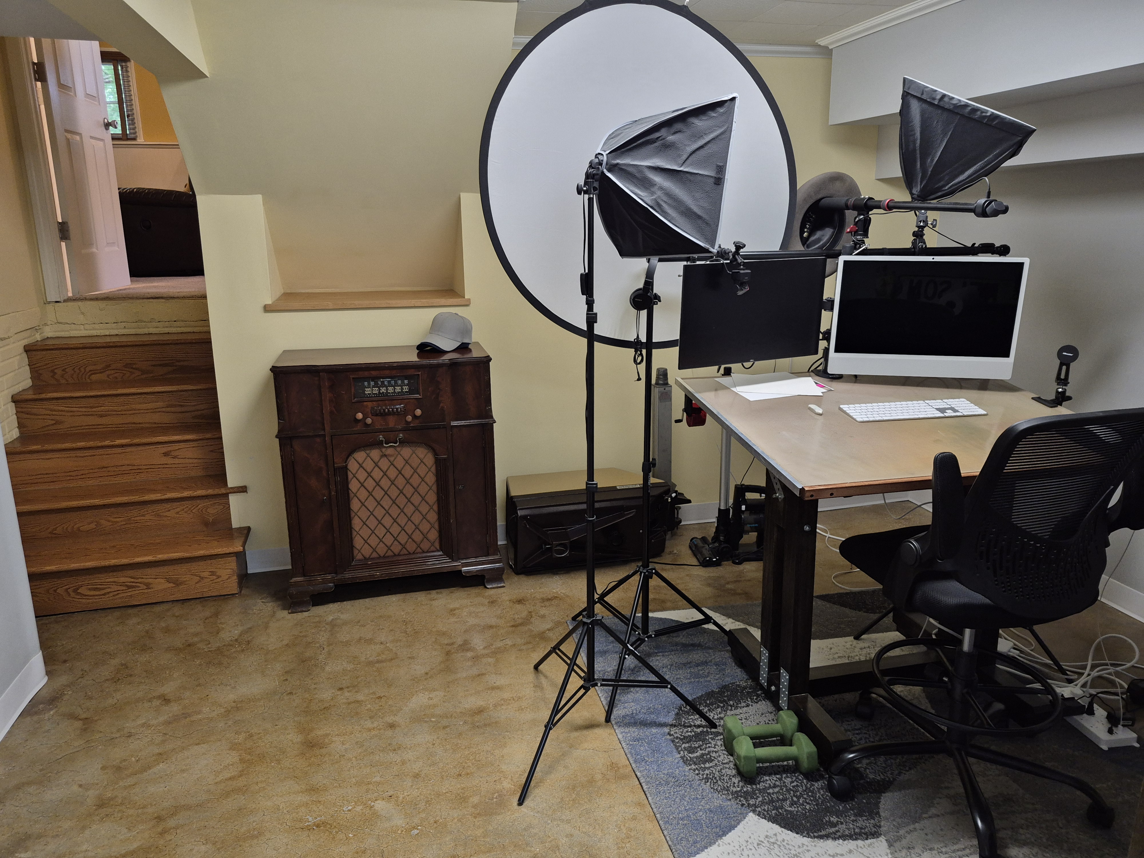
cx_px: 572
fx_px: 760
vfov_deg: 58.9
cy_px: 429
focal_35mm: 23
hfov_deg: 73.9
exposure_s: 1/120
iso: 320
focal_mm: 5.4
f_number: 1.8
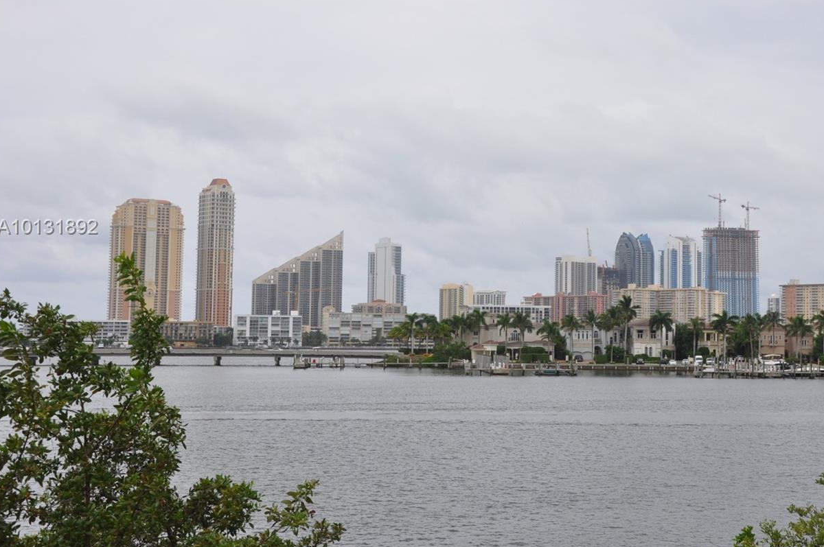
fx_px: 1280
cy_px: 228
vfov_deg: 24.1
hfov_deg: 35.4
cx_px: 542
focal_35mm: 56
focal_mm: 28
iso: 500
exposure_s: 1/640
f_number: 13
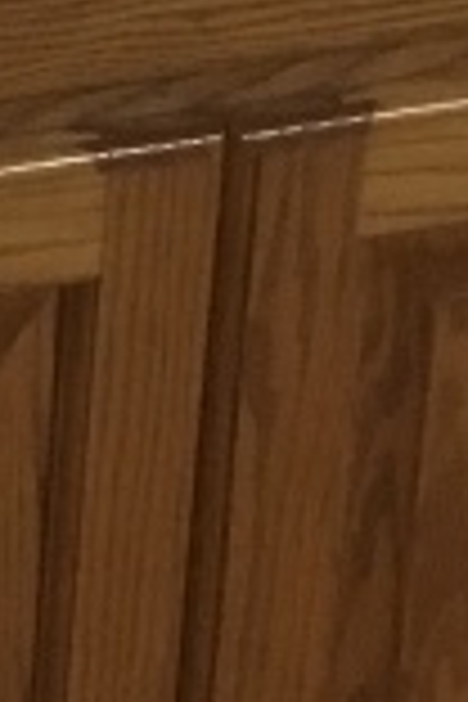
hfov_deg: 6.1
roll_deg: +0.9
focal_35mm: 206
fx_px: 4017
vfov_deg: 9.0
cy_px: -963
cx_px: -990
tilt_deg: -18.8
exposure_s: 1/30
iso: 200
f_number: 2.2
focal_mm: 4.15
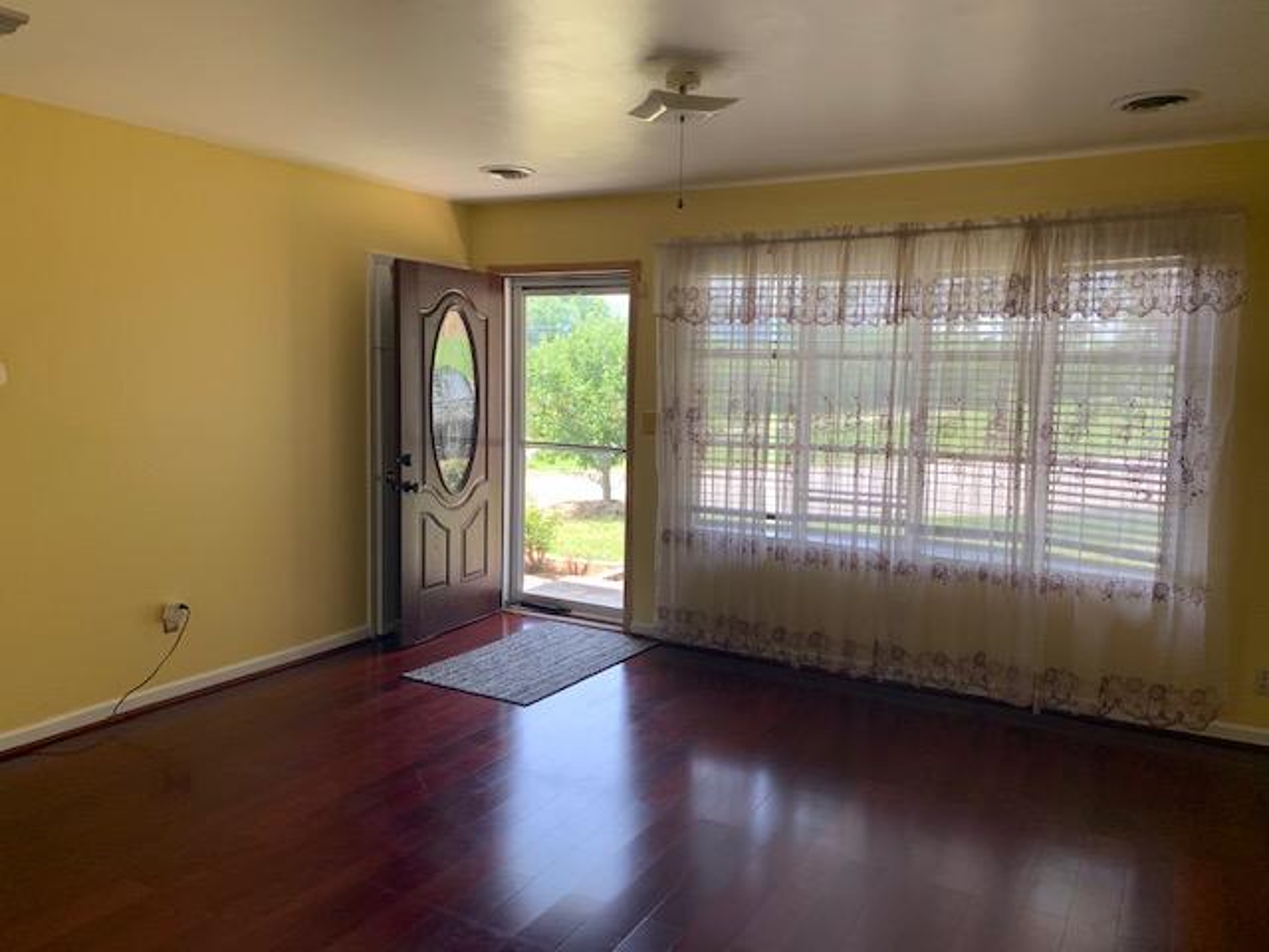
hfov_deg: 67.3
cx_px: 634
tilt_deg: -6.4
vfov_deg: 53.1
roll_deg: -1.3
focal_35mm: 26
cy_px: 476
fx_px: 953
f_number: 1.8
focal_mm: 4.25
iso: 50
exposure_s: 1/121
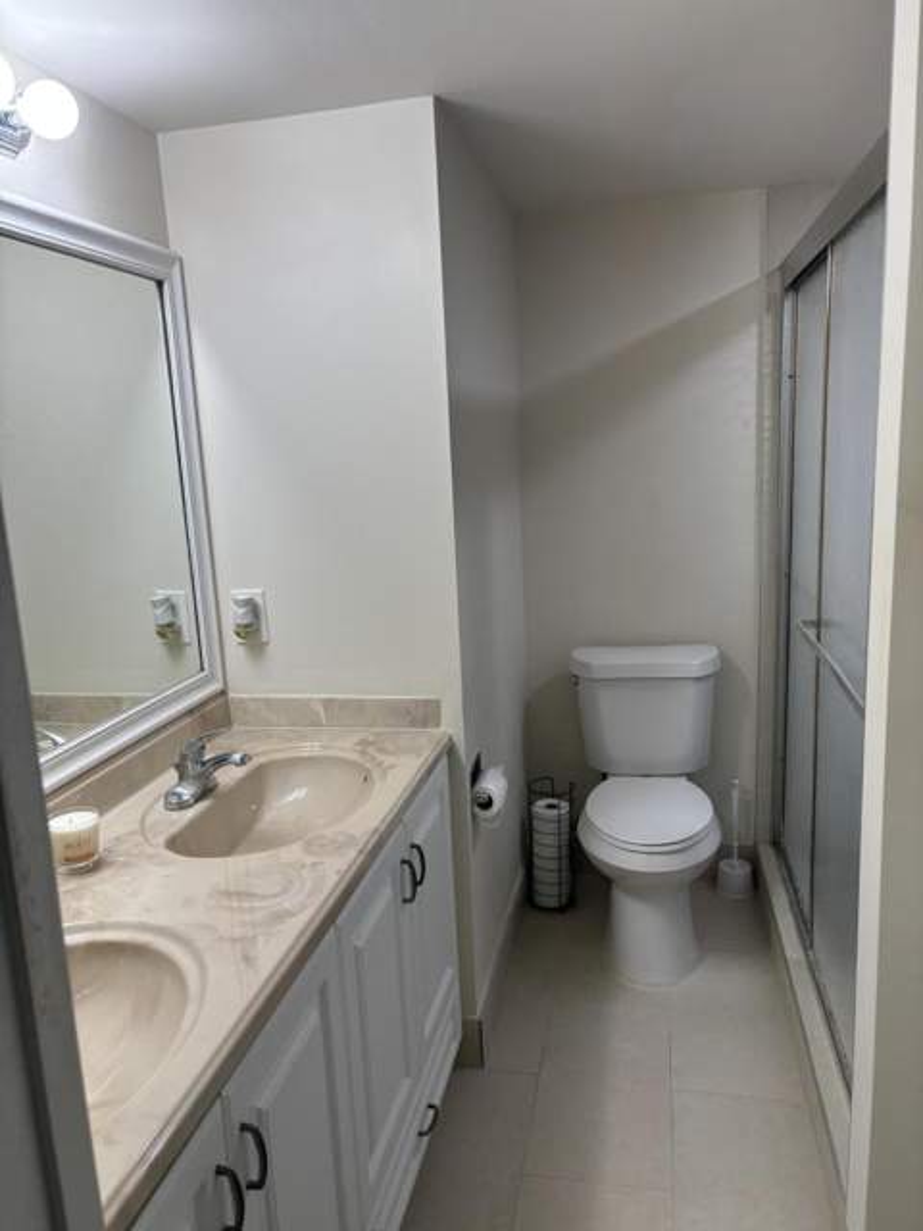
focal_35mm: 26
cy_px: 616
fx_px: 924
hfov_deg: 53.1
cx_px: 462
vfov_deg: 67.3
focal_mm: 5.96
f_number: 1.6
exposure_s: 1/120
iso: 80
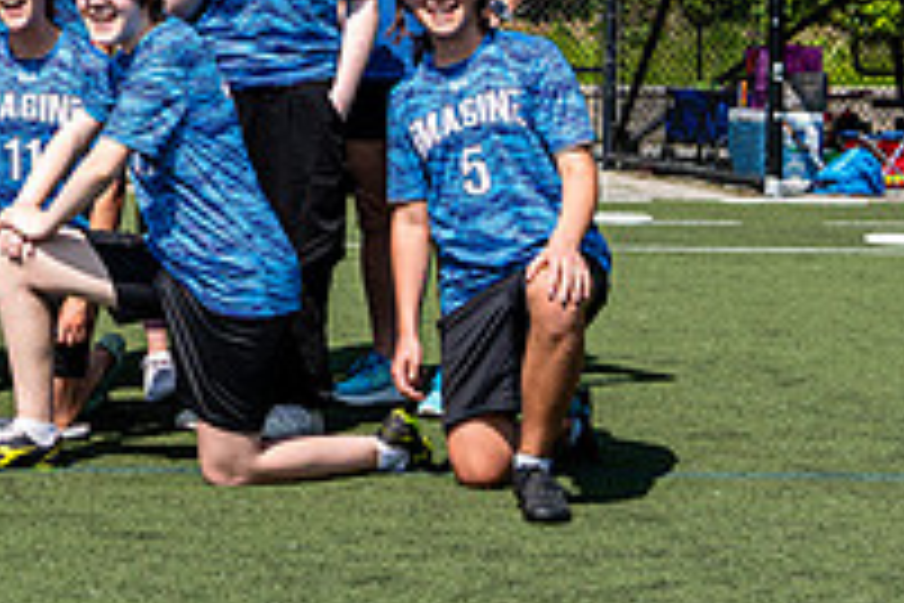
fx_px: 2988
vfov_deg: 11.5
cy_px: 86
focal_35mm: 119
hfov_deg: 16.3
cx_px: -258
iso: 160
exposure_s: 1/800
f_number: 5.6
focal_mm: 35
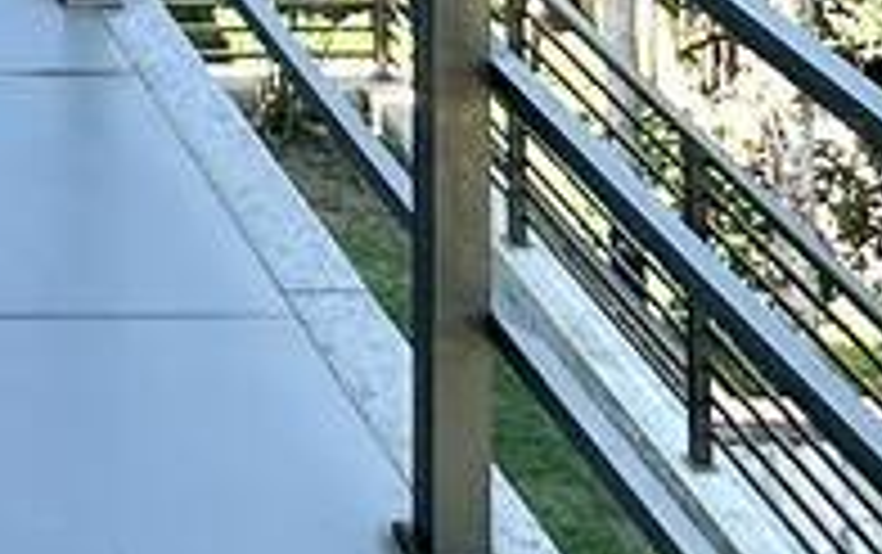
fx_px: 2623
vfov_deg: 9.7
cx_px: -652
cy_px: -1031
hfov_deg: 16.4
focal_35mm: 109
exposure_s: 1/572
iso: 40
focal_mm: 2.22
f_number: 2.2
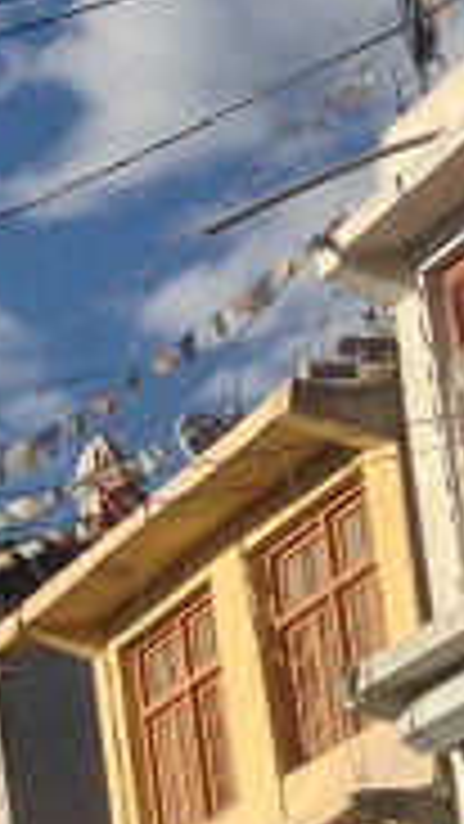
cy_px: 964
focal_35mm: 160
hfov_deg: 6.8
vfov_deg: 13.1
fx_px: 3498
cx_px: -937
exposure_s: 1/1550
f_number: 2.4
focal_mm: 4.12
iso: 50
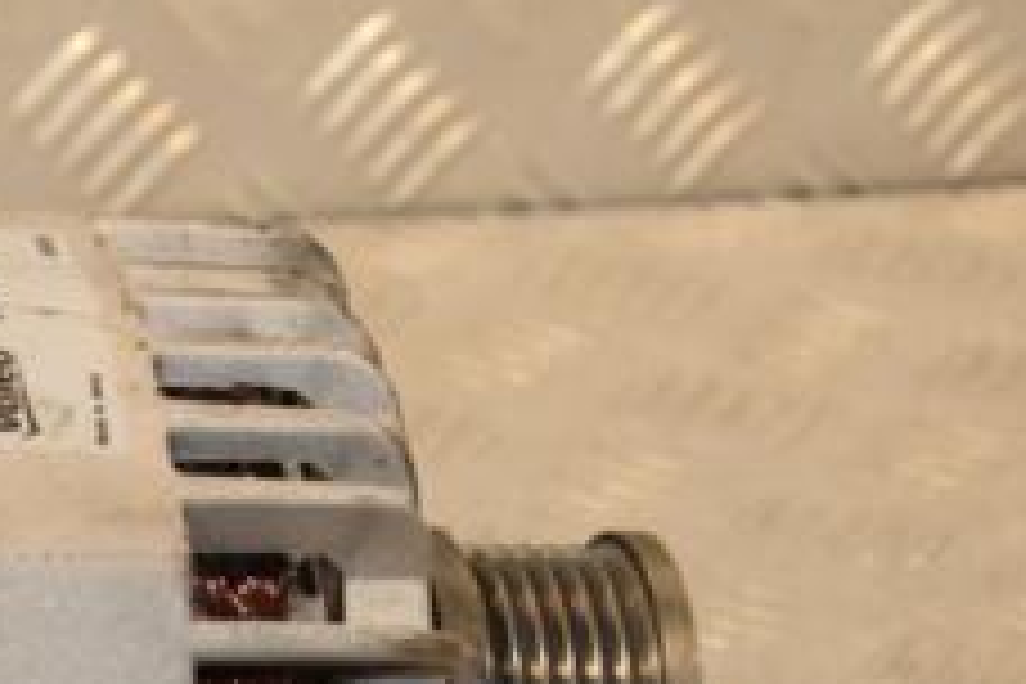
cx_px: -117
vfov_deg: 7.7
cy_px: 788
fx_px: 5053
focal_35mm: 177
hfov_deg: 11.4
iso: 800
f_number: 7.1
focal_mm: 45
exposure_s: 1/200
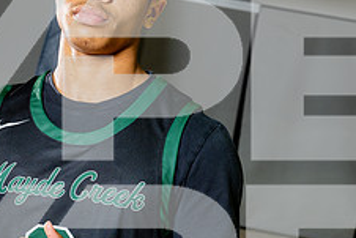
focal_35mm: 118
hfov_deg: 17.1
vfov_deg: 11.6
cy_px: 78
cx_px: 32
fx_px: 1168
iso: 640
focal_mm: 46
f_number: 7.1
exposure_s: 1/250
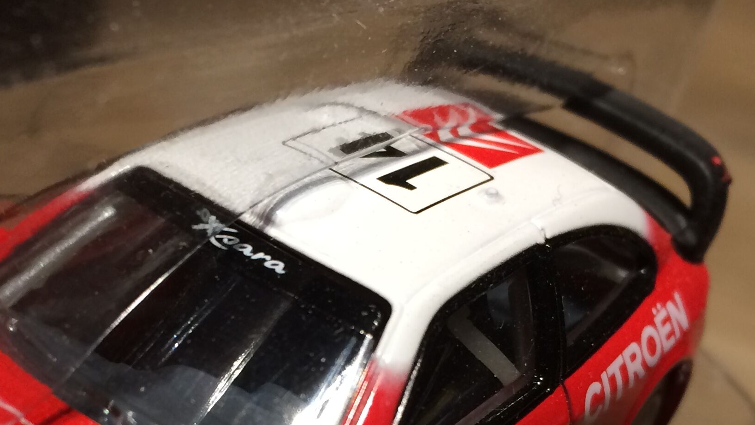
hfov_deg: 33.2
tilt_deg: -53.1
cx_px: 296
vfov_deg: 18.2
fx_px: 1261
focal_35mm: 63
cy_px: 501
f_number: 2.2
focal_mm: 4.15
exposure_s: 1/33
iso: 100
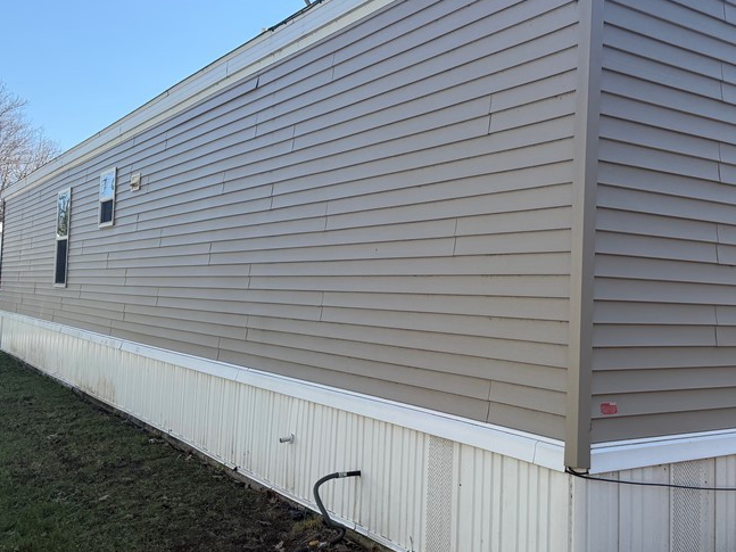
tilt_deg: +4.5
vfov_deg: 37.7
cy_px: 248
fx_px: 808
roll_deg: -1.9
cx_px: 480
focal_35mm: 38
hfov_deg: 48.3
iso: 100
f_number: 1.78
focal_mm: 6.76
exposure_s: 1/2703
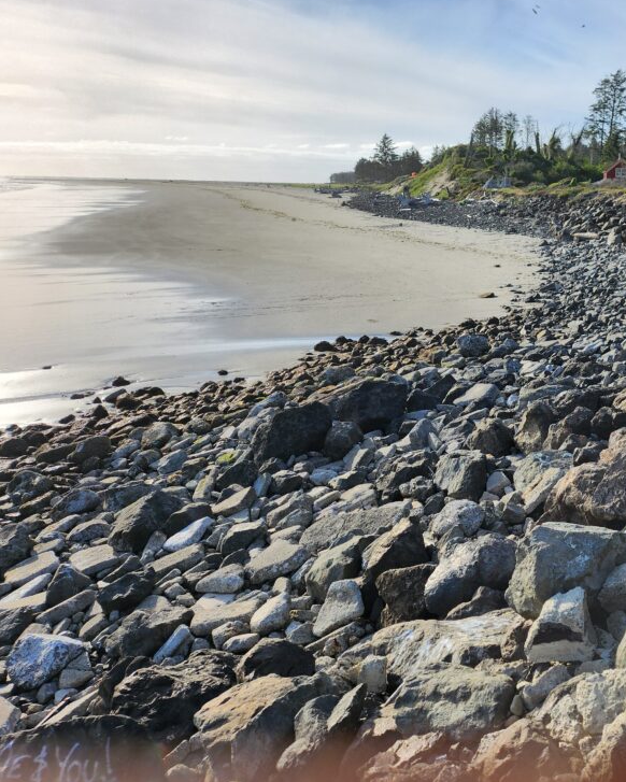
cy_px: 388
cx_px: 550
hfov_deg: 41.4
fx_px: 764
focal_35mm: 33
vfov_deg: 54.2
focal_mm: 5
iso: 50
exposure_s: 1/3291
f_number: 1.8
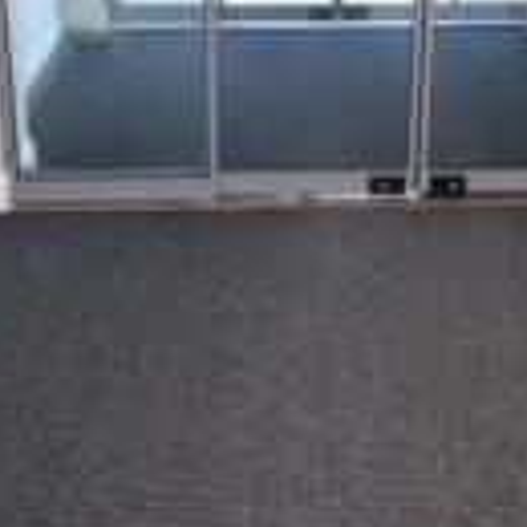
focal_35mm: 56
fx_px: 965
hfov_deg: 30.6
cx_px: 268
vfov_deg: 29.9
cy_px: 111
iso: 450
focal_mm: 12
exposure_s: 1/60
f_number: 4
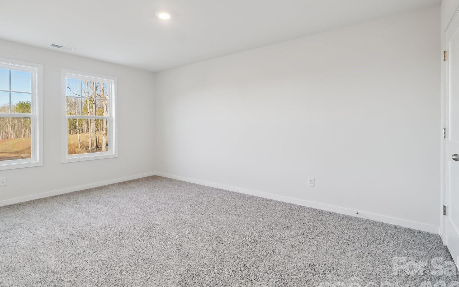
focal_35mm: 18
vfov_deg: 64.8
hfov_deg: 90.8
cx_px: 206
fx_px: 225
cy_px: 129
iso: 400
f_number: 8
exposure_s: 1/15
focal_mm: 10
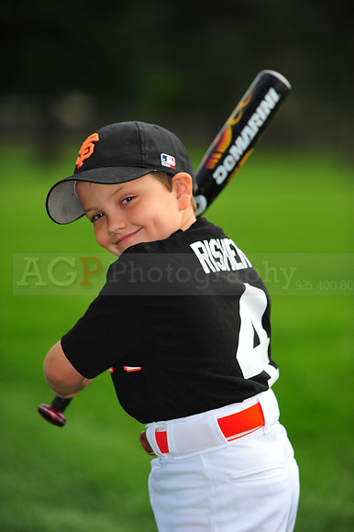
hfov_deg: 13.0
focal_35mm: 105
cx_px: 177
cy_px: 266
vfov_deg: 19.5
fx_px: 1550
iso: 400
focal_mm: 105
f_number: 4
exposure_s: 1/2500
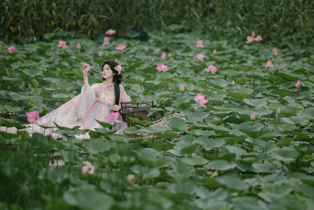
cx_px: 157
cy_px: 105
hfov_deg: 10.3
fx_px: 1736
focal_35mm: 199
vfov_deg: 6.9
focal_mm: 200
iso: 100
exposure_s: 1/250
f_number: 2.8
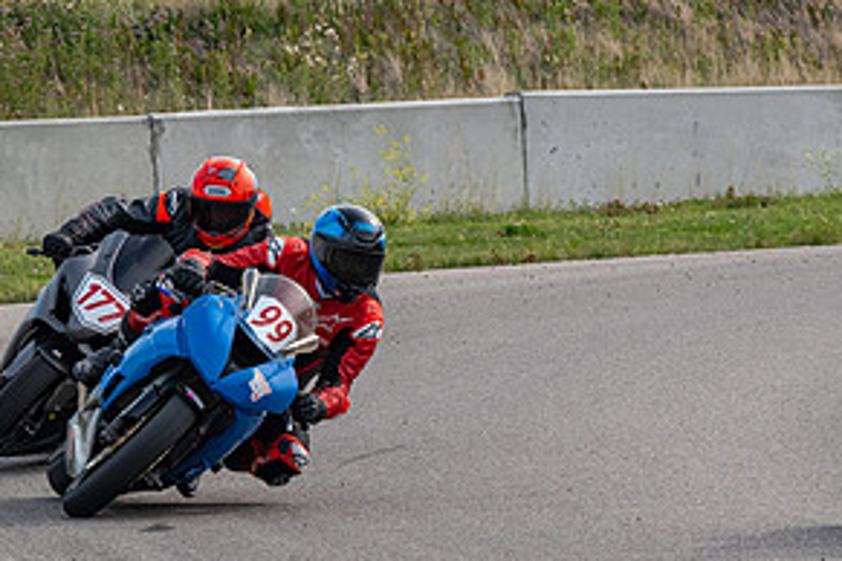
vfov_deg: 2.6
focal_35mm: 537
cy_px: 472
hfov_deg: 3.8
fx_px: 12559
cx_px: 711
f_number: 11
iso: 640
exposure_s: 1/800
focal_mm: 250
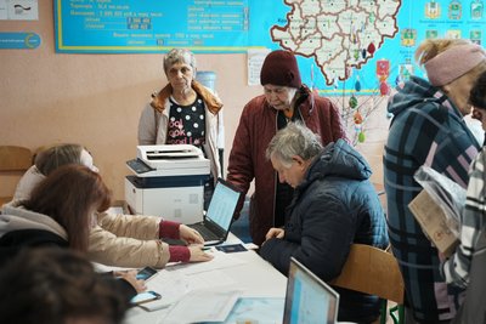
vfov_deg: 28.7
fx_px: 635
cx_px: 243
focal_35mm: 47
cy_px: 162
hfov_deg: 41.9
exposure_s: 1/125
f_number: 3.2
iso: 1600
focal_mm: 47
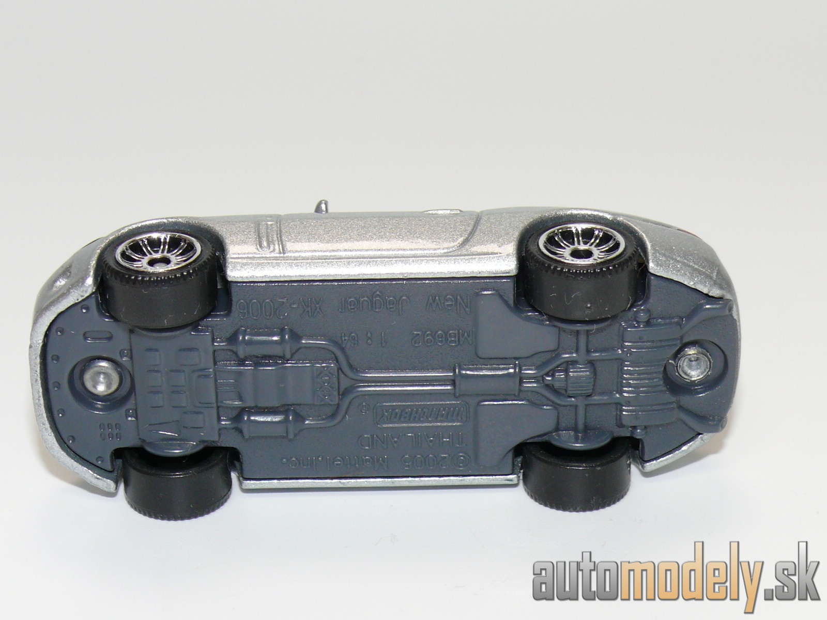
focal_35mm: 105
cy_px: 310
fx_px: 2509
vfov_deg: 14.1
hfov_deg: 18.7
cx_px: 414
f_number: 4
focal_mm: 13.7
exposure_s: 1/30
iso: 100
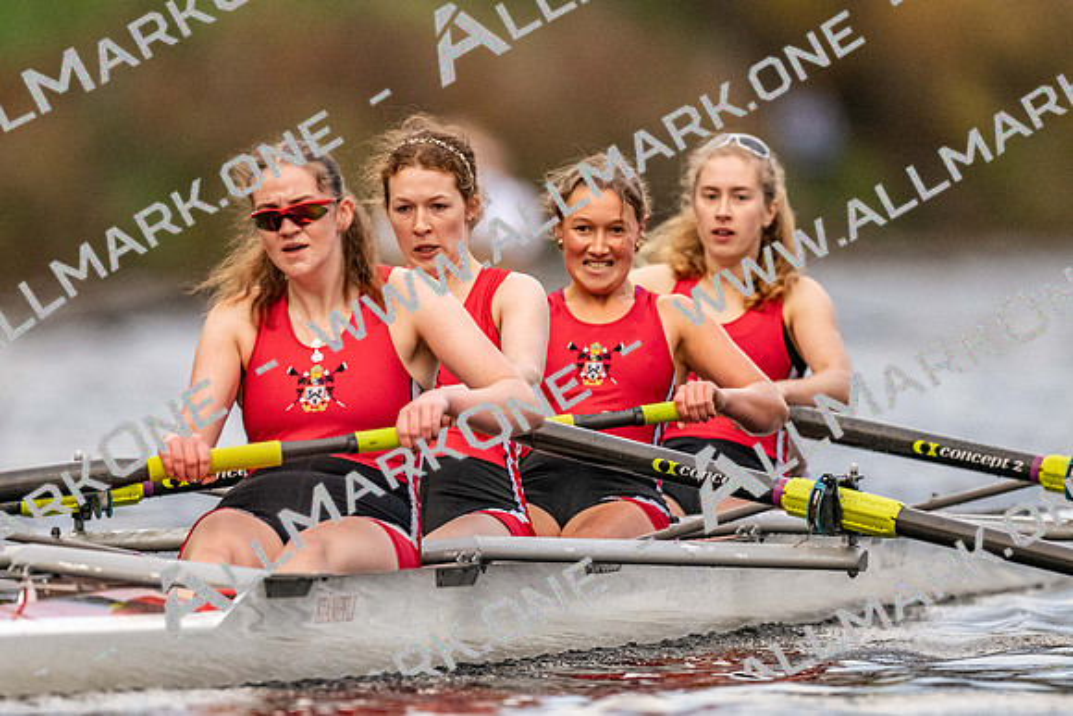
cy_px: 358
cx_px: 536
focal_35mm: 900
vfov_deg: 1.5
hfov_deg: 2.3
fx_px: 26844
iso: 3200
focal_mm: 600
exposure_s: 1/2500
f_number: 4
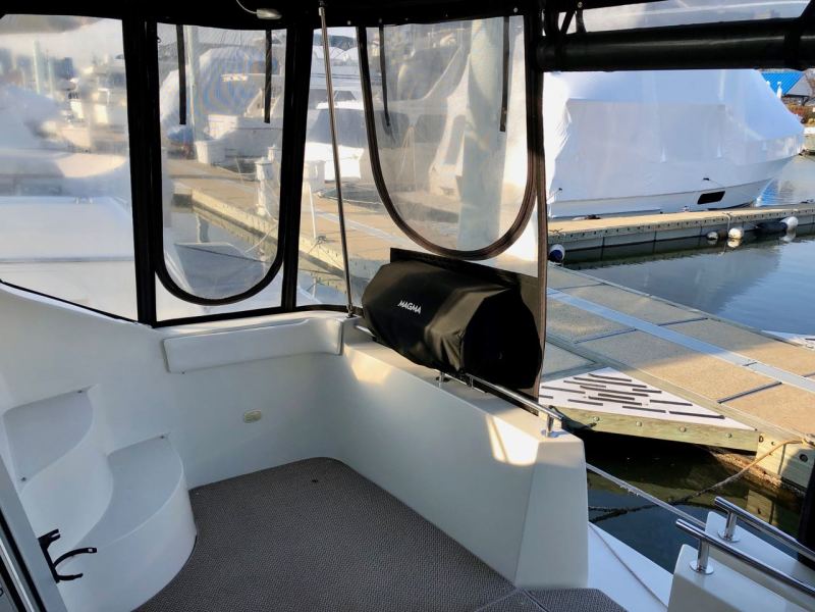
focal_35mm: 28
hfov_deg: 63.4
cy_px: 306
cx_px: 408
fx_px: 659
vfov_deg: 49.7
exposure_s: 1/800
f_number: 1.8
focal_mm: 3.99
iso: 20
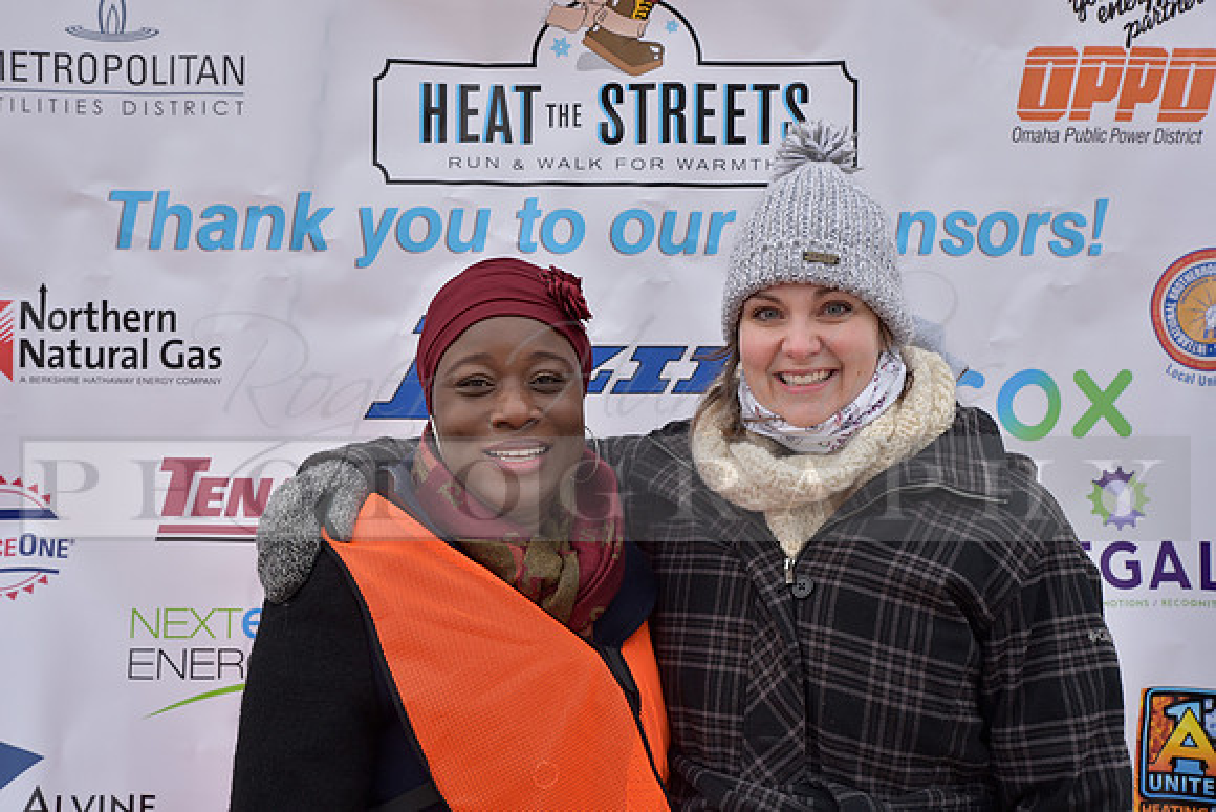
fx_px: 1622
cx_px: 608
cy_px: 406
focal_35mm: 48
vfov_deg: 28.1
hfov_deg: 41.1
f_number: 6.3
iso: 400
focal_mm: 48
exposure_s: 1/160
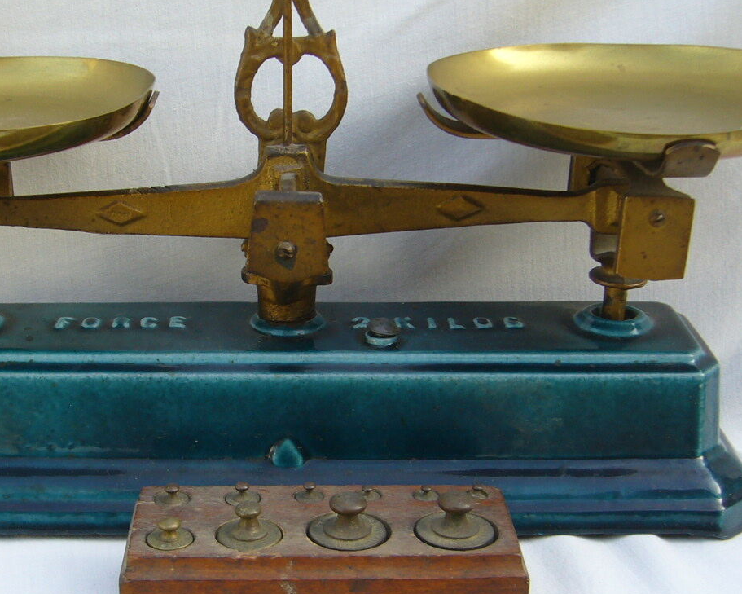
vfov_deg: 25.3
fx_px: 1318
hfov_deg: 31.3
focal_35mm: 60
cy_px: 389
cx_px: 270
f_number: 2.8
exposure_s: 1/125
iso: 80
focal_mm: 5.8
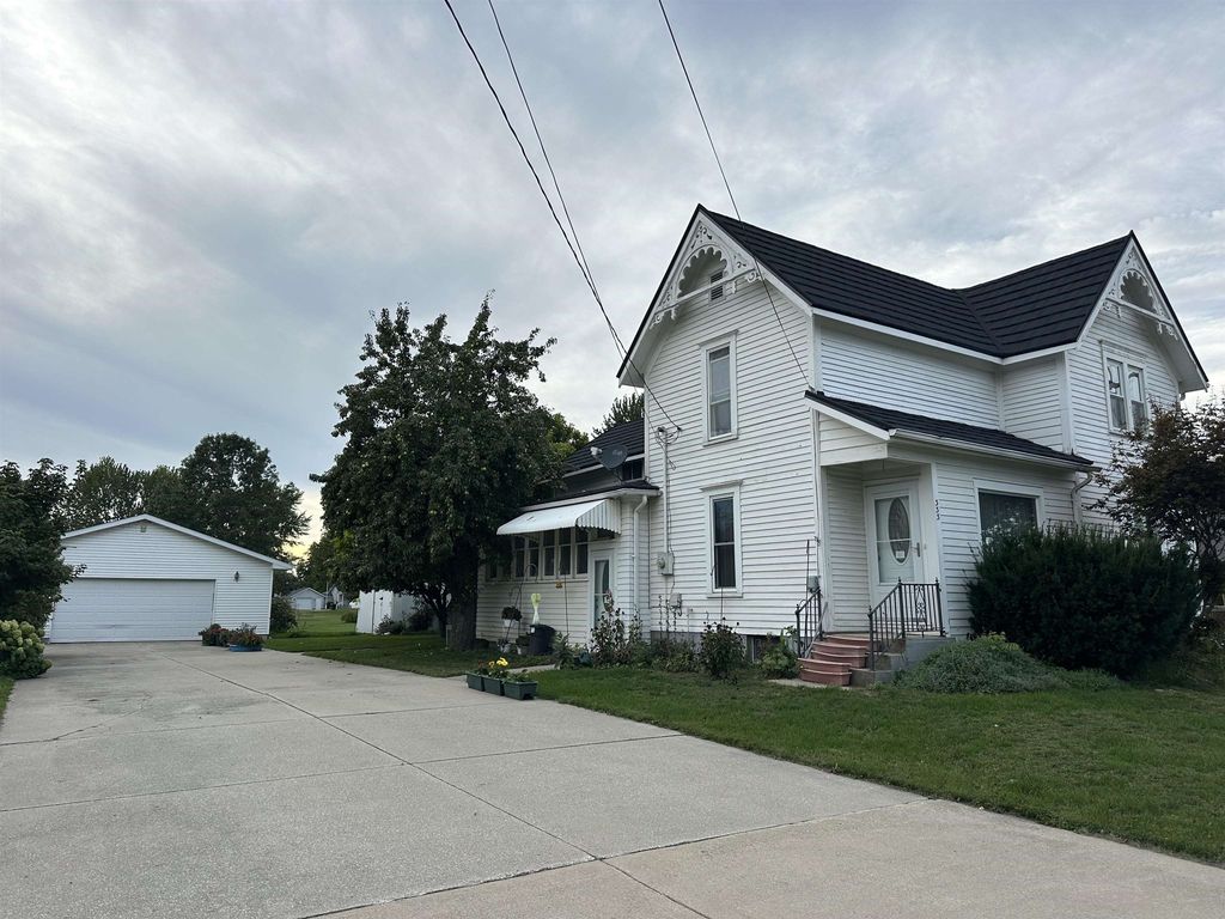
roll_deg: +0.1
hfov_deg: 71.6
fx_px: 849
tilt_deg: +9.6
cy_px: 460
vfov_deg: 56.8
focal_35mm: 24
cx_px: 612
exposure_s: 1/1412
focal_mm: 6.86
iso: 80
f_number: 1.78
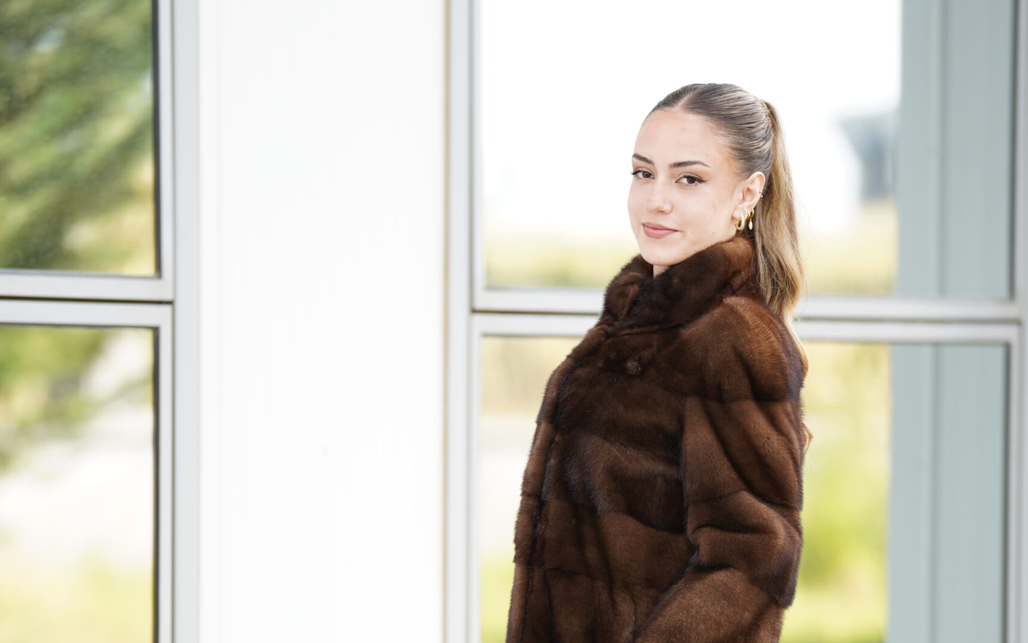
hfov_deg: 8.3
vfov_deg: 5.2
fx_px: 7089
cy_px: 641
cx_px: 514
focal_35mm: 253
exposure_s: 1/250
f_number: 2.8
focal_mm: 165
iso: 200
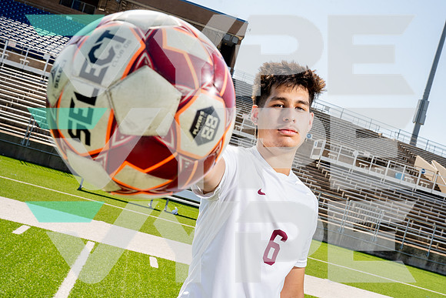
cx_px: 223
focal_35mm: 38
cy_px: 149
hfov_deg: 50.7
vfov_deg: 35.1
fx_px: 471
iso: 320
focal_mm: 38
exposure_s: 1/250
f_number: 11
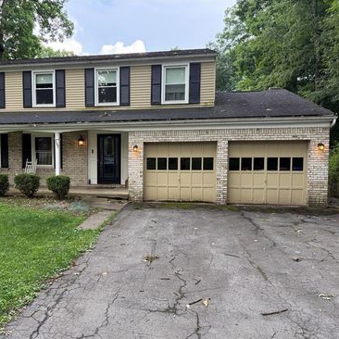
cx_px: 122
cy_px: 173
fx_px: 321
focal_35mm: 29
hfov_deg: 54.8
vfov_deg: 55.6
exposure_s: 1/307
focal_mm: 6.76
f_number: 1.78
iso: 100
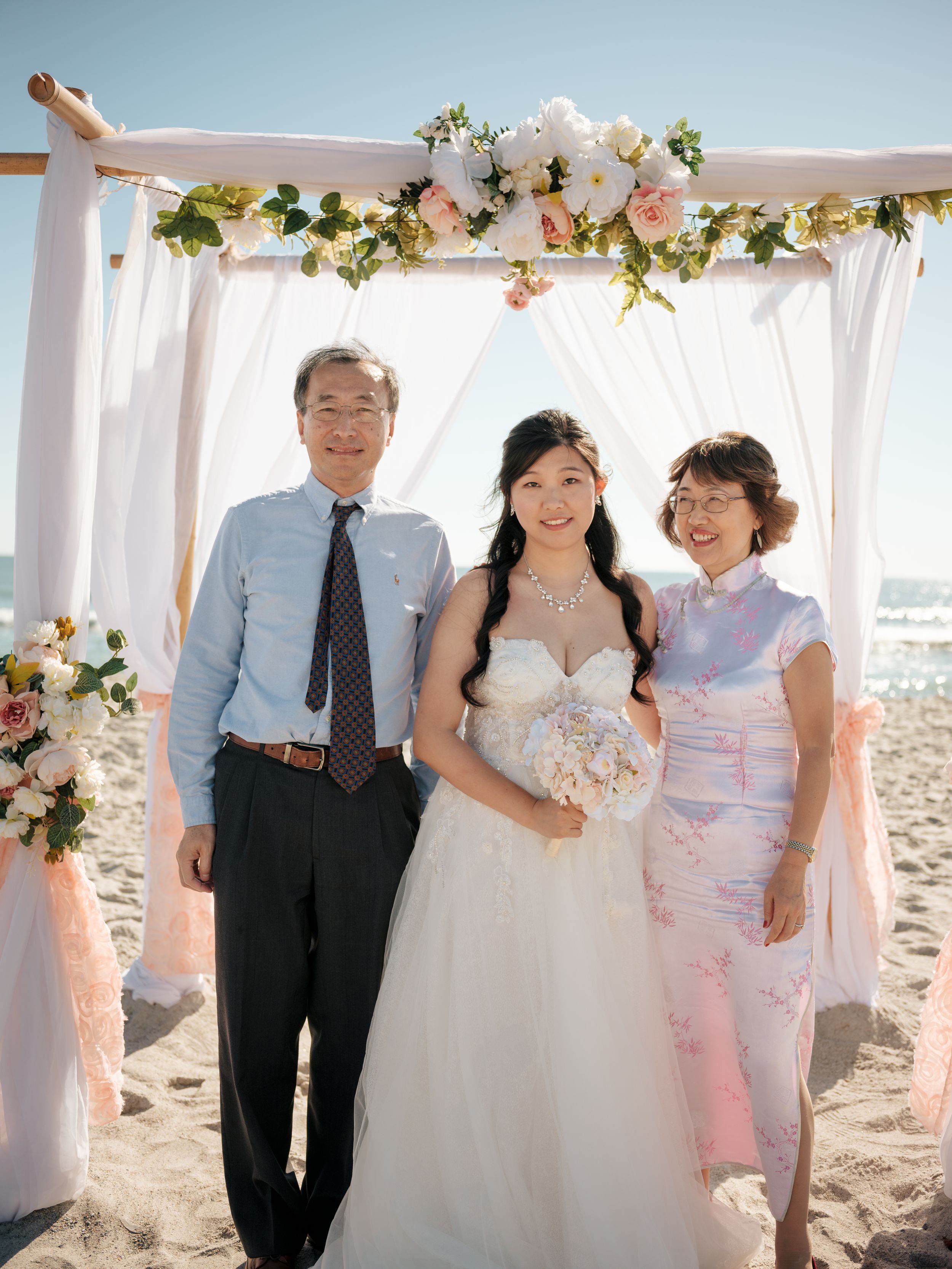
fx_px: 1467
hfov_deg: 36.0
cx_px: 476
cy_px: 634
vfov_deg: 46.8
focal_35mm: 40
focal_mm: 50
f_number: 3.5
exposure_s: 1/1600
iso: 160
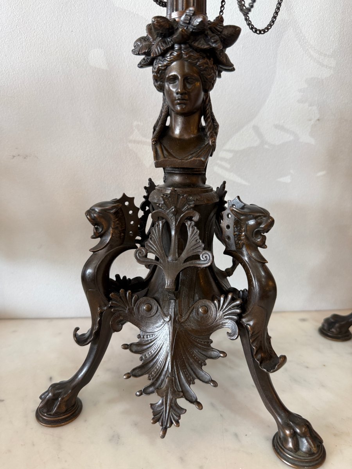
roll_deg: -0.8
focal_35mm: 24
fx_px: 325
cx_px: 176
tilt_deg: -14.1
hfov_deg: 56.8
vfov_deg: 71.6
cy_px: 234
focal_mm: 6.76
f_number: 1.78
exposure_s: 1/100
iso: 160
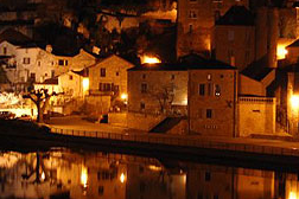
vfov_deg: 16.5
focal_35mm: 83
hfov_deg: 24.5
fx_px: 688
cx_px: 151
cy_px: 89
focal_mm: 31
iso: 640
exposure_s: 1
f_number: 4.5
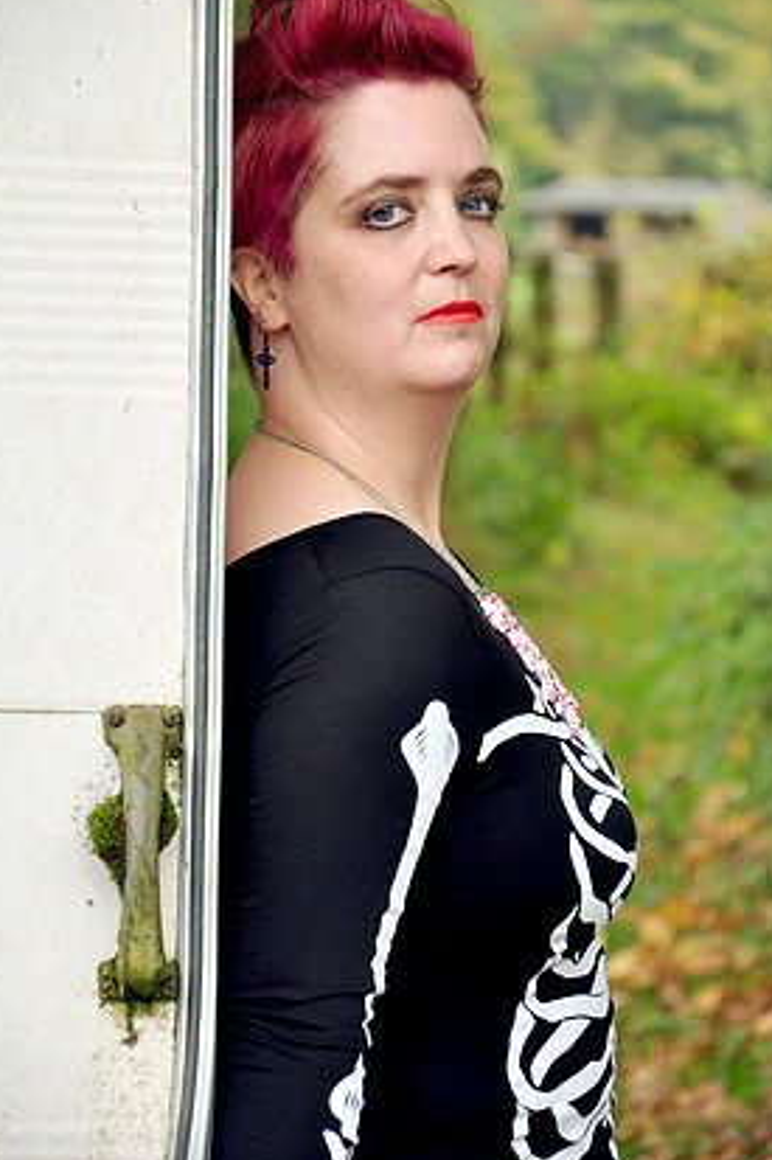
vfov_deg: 12.0
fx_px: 5522
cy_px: 551
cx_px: 400
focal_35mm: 172
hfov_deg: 8.0
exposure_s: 1/60
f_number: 5.6
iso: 200
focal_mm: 105
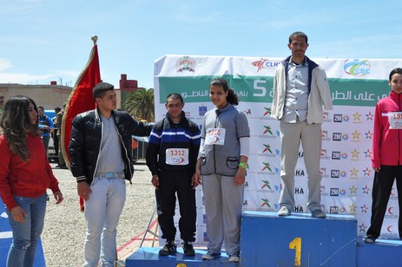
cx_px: 254
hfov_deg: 34.3
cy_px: 142
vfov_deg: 23.3
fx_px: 647
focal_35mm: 58
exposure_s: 1/1600
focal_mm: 28
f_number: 5.6
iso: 400
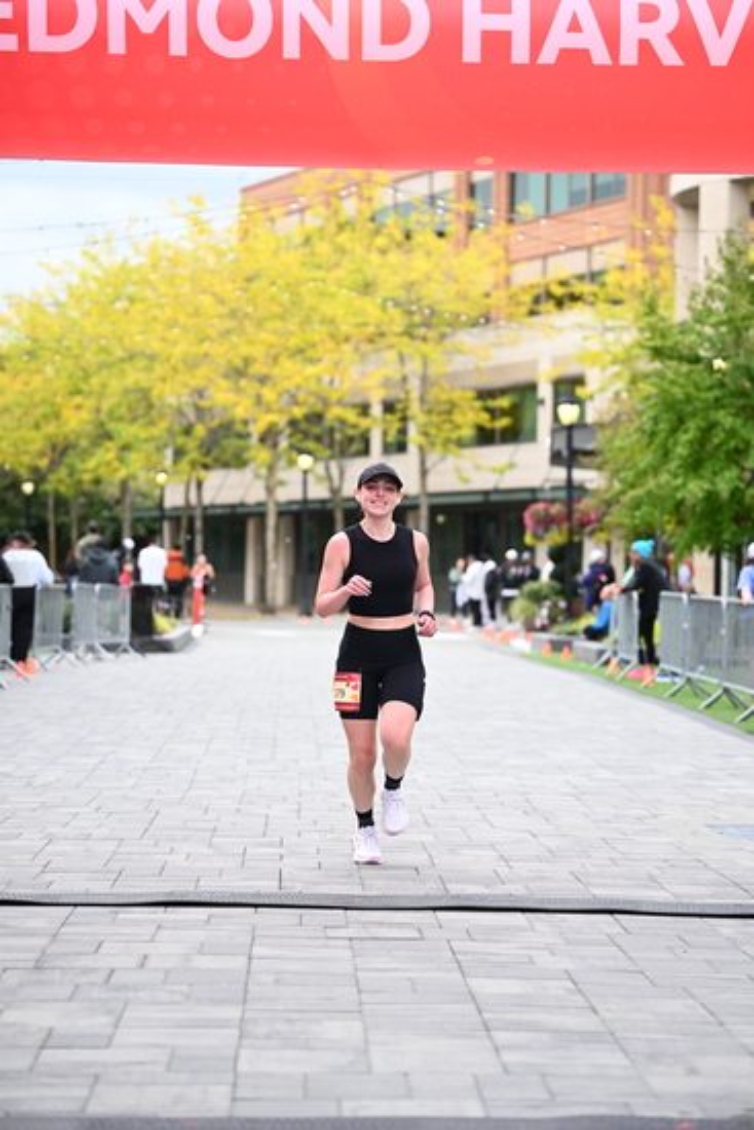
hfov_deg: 15.5
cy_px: 565
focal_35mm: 88
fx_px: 2763
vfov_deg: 23.1
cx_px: 377
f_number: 2.8
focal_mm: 88
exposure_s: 1/2000
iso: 640
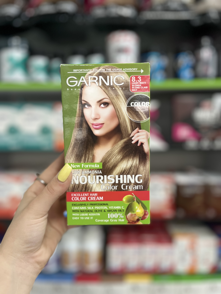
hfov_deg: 53.1
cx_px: 110
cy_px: 147
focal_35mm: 26
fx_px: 221
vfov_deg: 67.3
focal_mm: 5.1
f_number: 1.6
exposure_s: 1/100
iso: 100
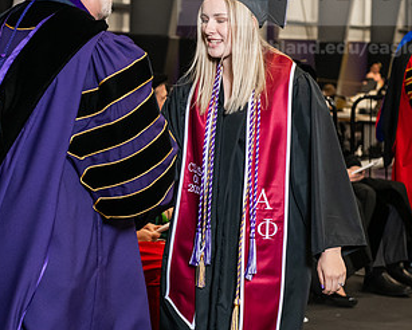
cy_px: 76
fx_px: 1513
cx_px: 137
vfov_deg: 12.4
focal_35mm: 124
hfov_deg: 15.5
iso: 2500
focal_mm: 70
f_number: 5
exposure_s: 1/200
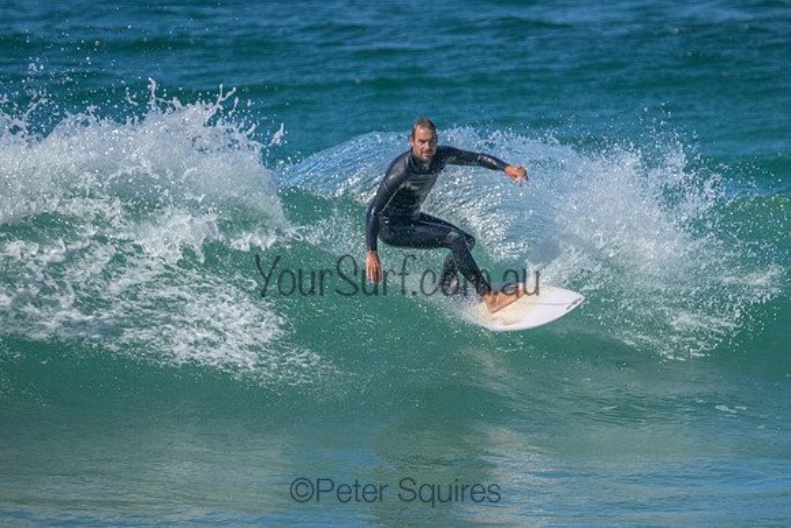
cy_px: 320
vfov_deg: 1.8
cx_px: 436
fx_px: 16794
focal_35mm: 764
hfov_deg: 2.7
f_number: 11
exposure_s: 1/2000
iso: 2000
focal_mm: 630
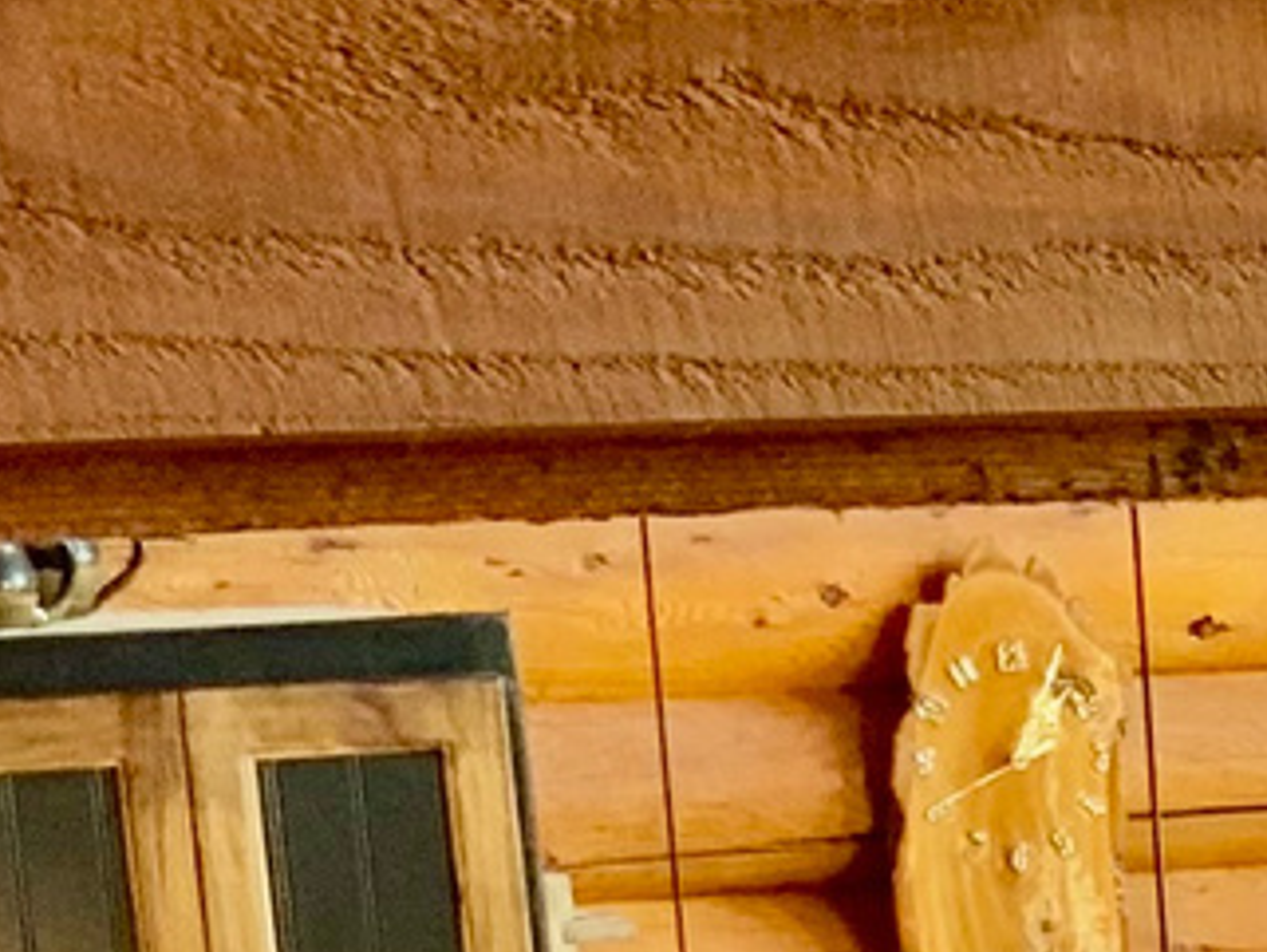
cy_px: 2635
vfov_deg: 7.3
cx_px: 2325
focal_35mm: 185
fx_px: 6774
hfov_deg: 10.1
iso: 50
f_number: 1.8
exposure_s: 1/60
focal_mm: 3
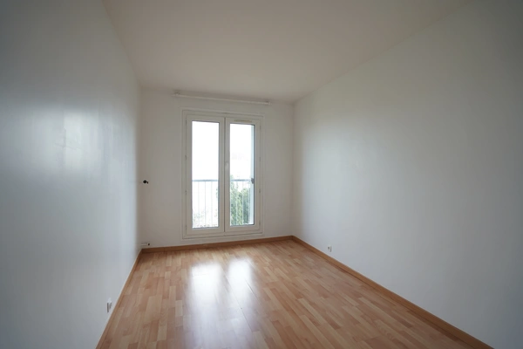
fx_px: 232
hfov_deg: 96.7
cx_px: 262
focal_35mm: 16
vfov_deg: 73.7
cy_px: 174
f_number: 4
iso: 400
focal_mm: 16
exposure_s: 1/125
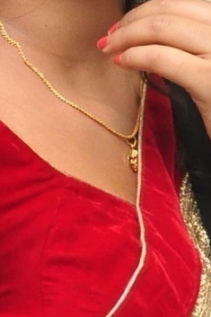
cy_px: 315
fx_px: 3238
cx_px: 48
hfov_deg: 3.7
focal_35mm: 368
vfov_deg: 5.6
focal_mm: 48
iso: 1600
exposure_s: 1/125
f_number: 7.1
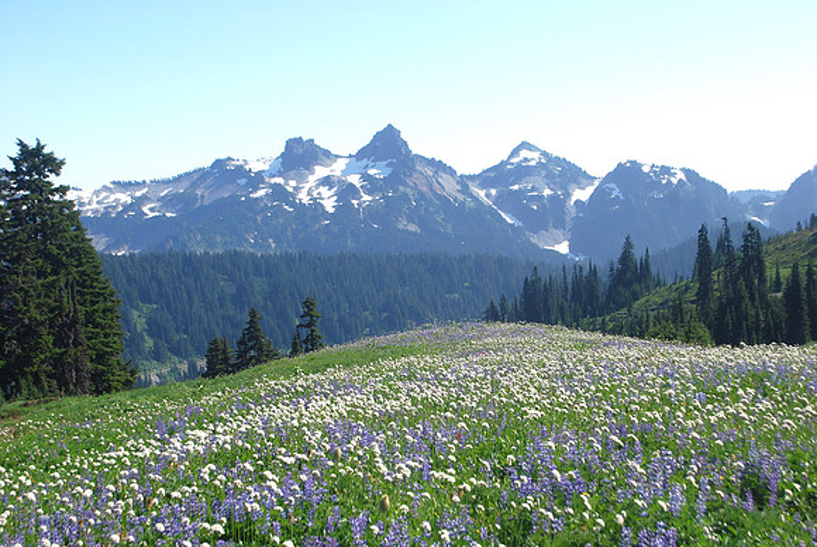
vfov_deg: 28.1
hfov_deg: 41.1
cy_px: 274
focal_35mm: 48
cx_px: 408
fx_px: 1090
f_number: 6.3
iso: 100
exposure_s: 1/160
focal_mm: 32
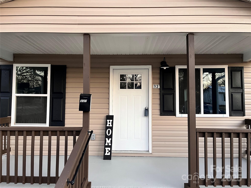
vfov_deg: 53.1
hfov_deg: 67.3
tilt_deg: +2.9
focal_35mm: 26
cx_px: 126
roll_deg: +0.1
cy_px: 94
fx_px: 189
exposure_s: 1/60
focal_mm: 5.1
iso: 250
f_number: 1.6
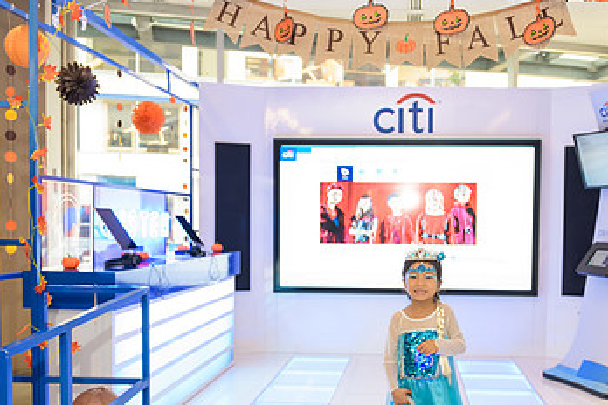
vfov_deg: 33.2
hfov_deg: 48.0
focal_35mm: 40
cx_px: 379
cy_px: 254
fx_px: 676
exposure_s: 1/125
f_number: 3.2
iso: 800
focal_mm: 24
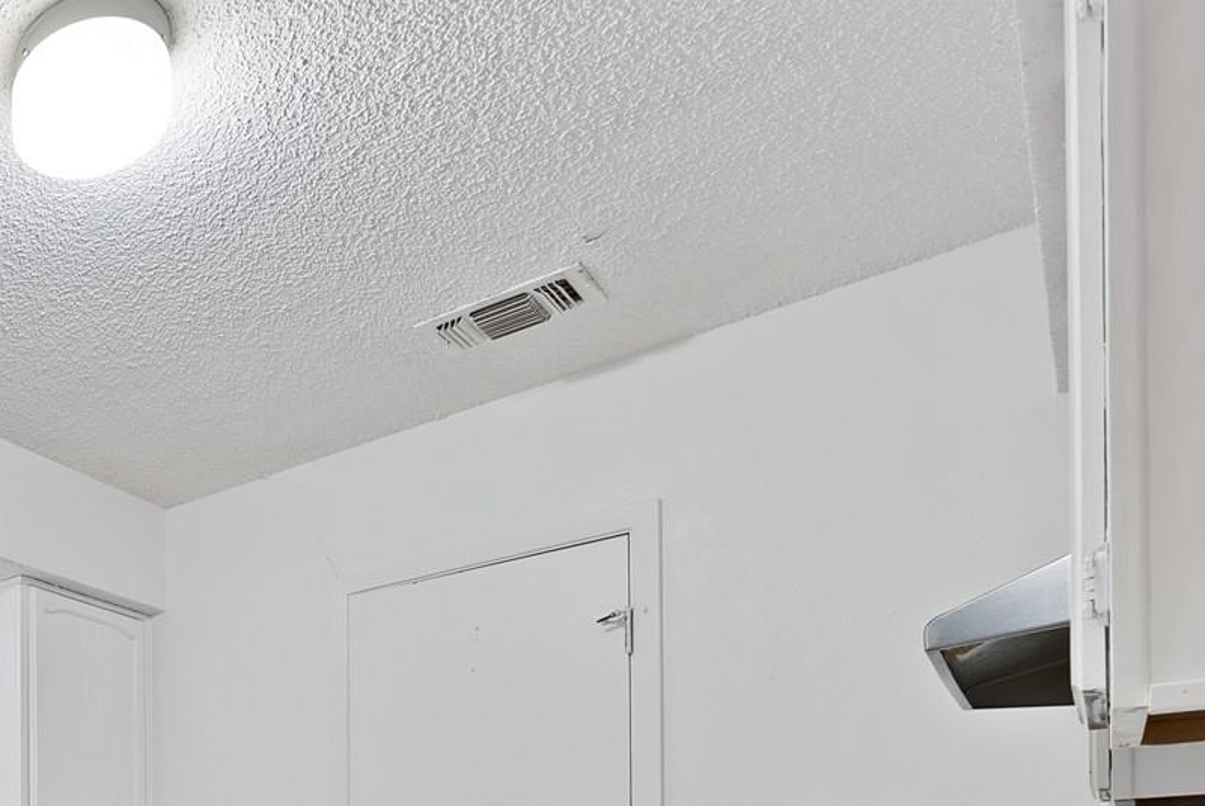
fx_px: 1005
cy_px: 923
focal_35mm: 30
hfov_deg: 43.7
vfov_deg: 35.9
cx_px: -184
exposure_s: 1/2.5
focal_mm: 12
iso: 640
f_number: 9
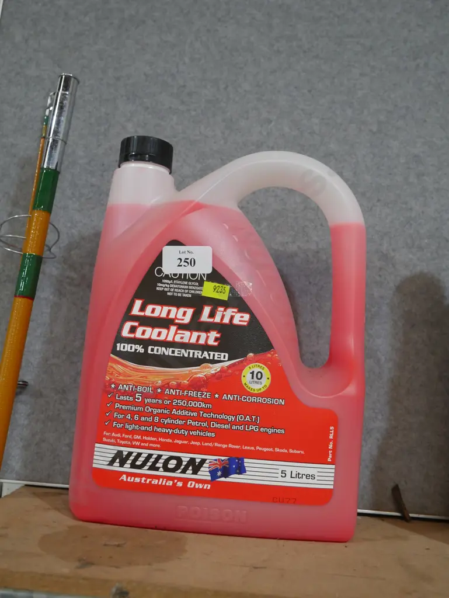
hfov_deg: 37.8
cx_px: 224
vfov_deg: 49.0
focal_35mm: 38
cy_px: 299
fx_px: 657
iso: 800
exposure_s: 1/60
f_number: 4.1
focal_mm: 19
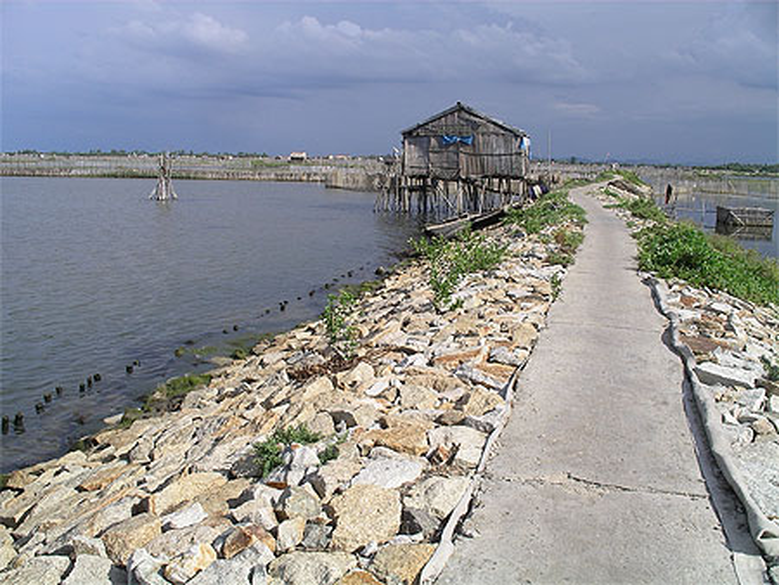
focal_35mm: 37
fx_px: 833
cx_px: 390
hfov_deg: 50.1
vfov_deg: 38.7
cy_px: 292
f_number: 5
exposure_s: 1/250
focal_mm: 7.8
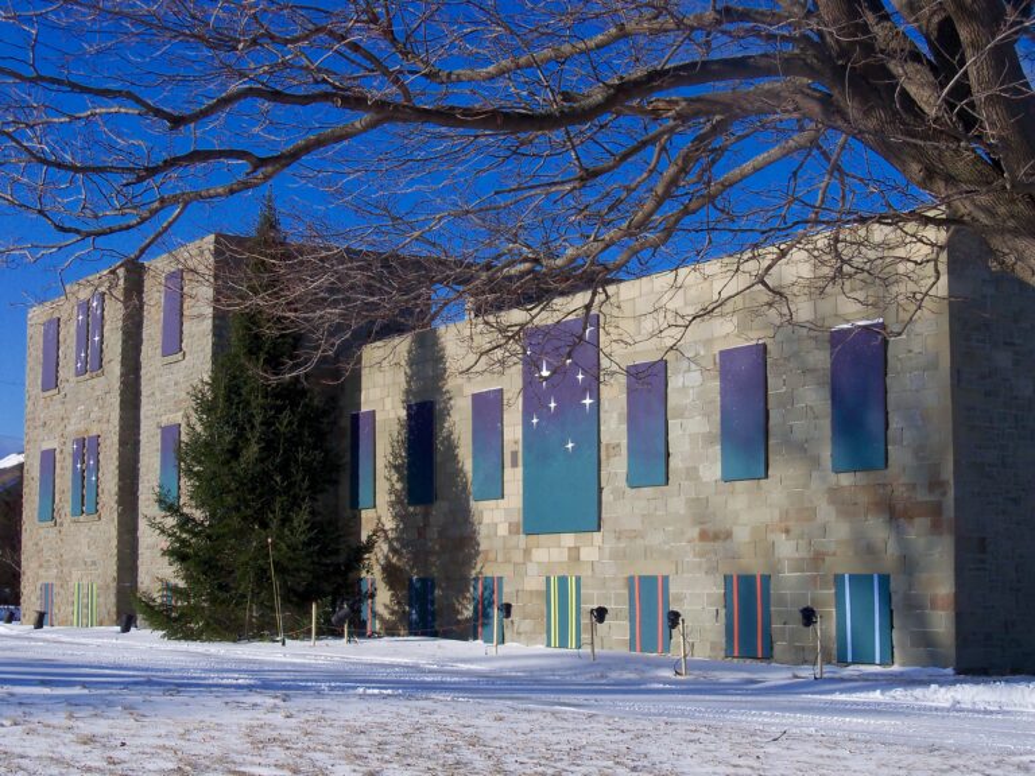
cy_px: 388
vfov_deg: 24.8
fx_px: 1764
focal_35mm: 59
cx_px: 518
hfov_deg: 32.7
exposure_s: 1/1000
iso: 80
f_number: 4
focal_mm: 10.5
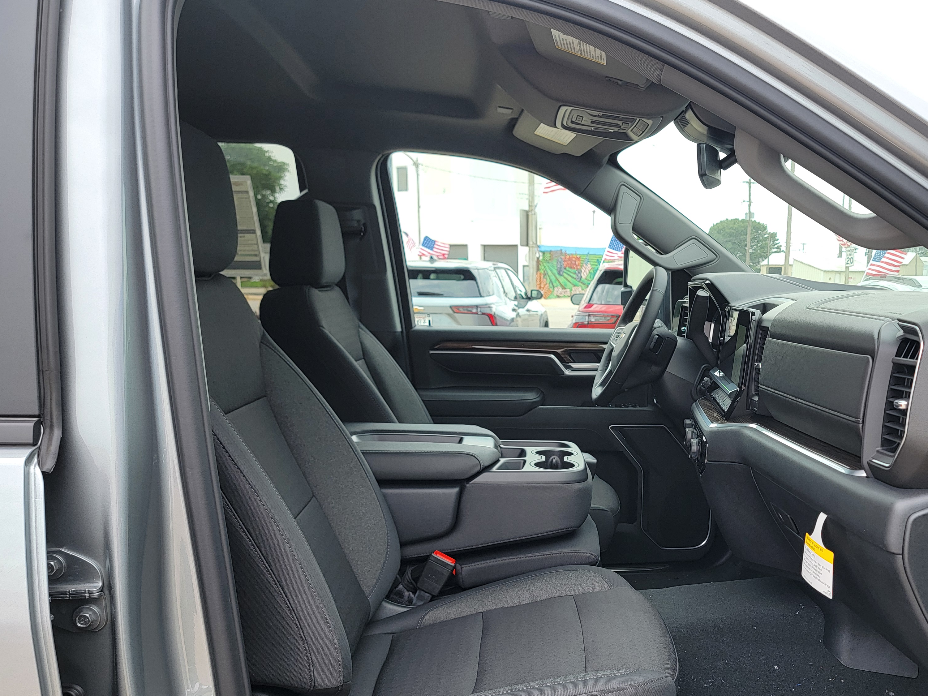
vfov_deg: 43.6
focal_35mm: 32
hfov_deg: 55.9
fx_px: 858
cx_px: 597
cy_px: 454
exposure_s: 1/165
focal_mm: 6.7
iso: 16
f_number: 1.8
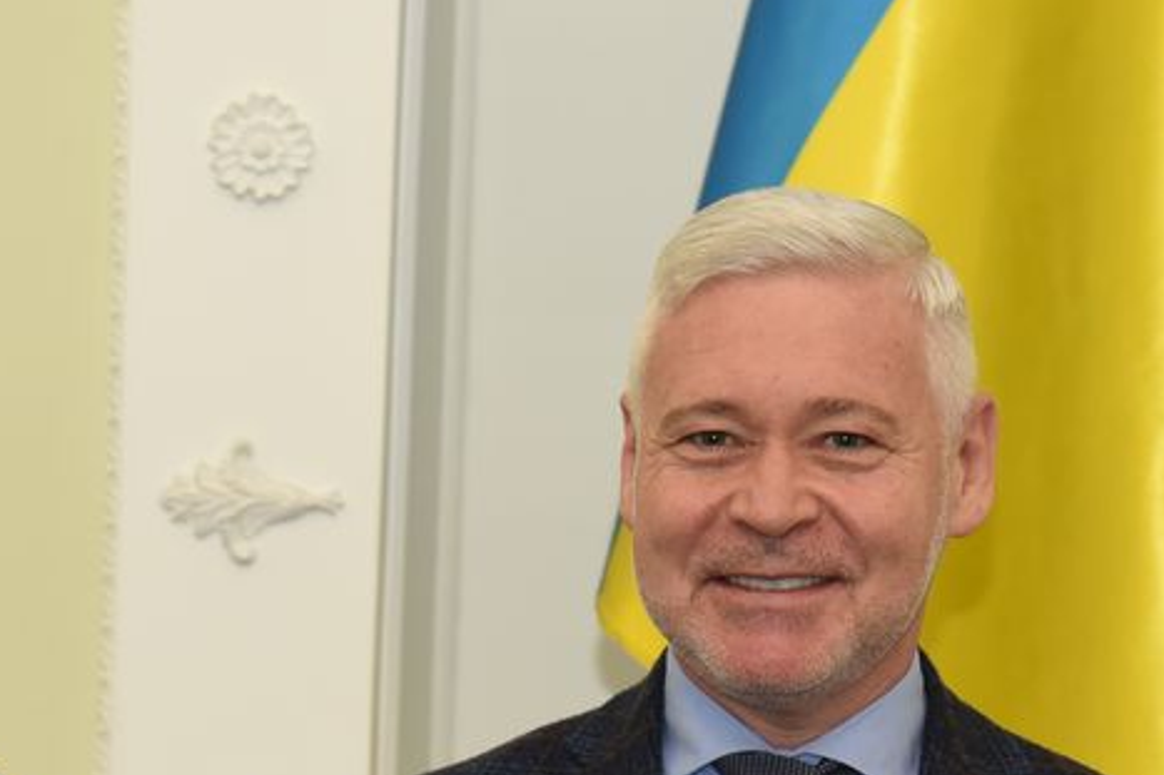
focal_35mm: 234
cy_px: 983
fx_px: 7563
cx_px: 237
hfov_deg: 8.8
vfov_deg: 5.8
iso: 1000
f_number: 4
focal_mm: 78
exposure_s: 1/200
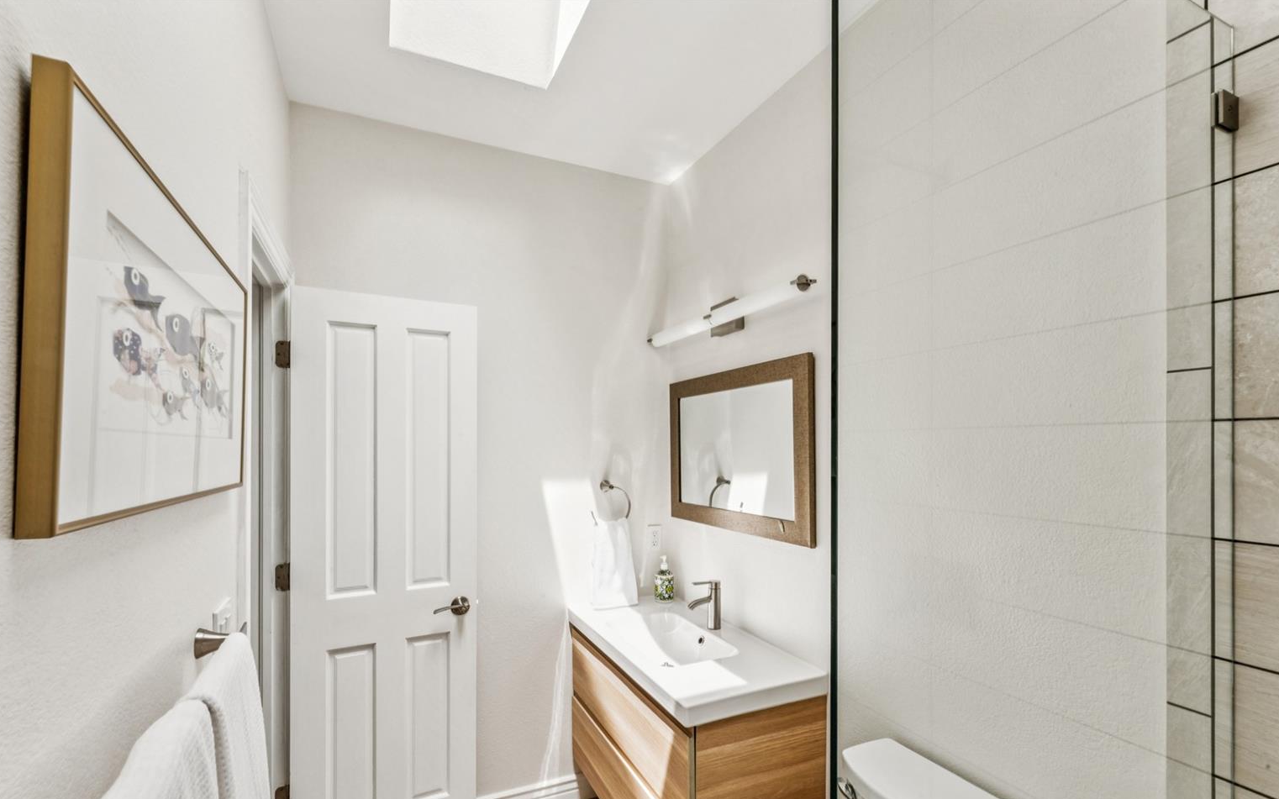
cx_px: 633
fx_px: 523
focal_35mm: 15
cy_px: 445
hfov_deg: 101.5
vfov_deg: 74.5
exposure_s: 1/13
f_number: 22
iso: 125
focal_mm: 14
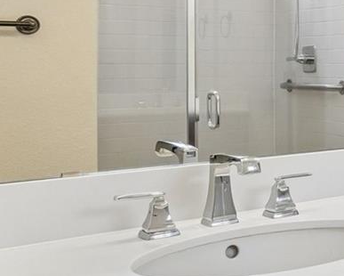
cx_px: 640
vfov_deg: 23.7
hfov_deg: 20.1
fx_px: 651
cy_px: 71
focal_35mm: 64
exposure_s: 1/40
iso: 400
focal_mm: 11
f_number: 8
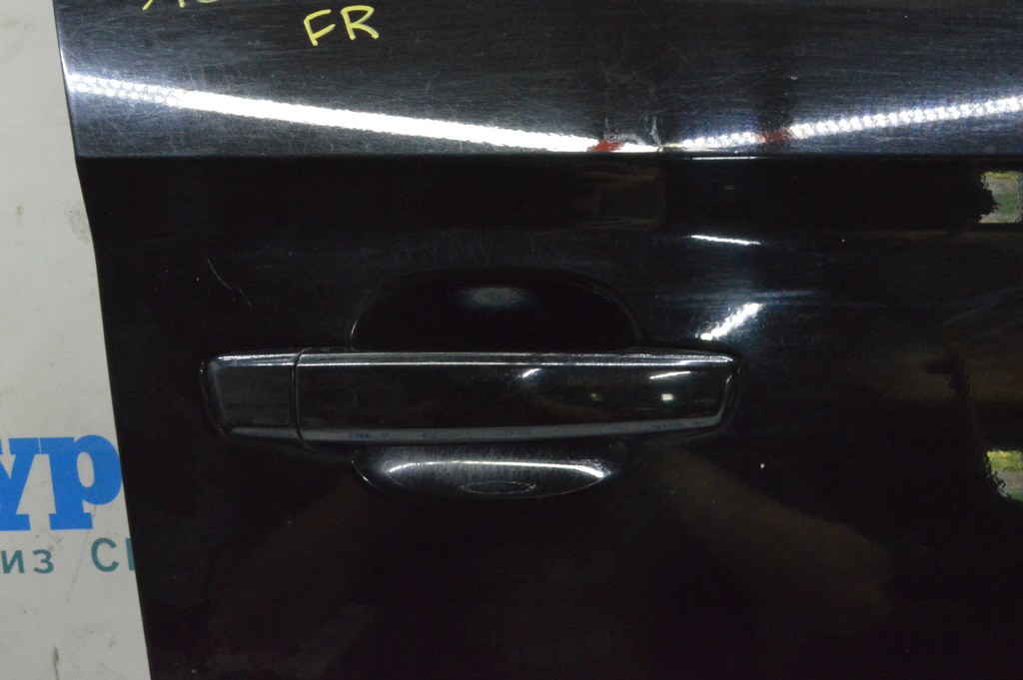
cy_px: 340
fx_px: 1278
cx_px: 512
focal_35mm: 45
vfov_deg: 29.8
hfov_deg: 43.6
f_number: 20
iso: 6400
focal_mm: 30
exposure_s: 1/15
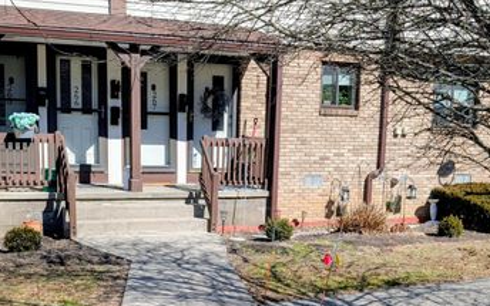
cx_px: 217
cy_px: 243
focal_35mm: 37
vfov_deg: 33.5
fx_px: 494
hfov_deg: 52.6
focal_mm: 6.9
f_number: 1.68
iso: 20
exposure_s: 1/1178
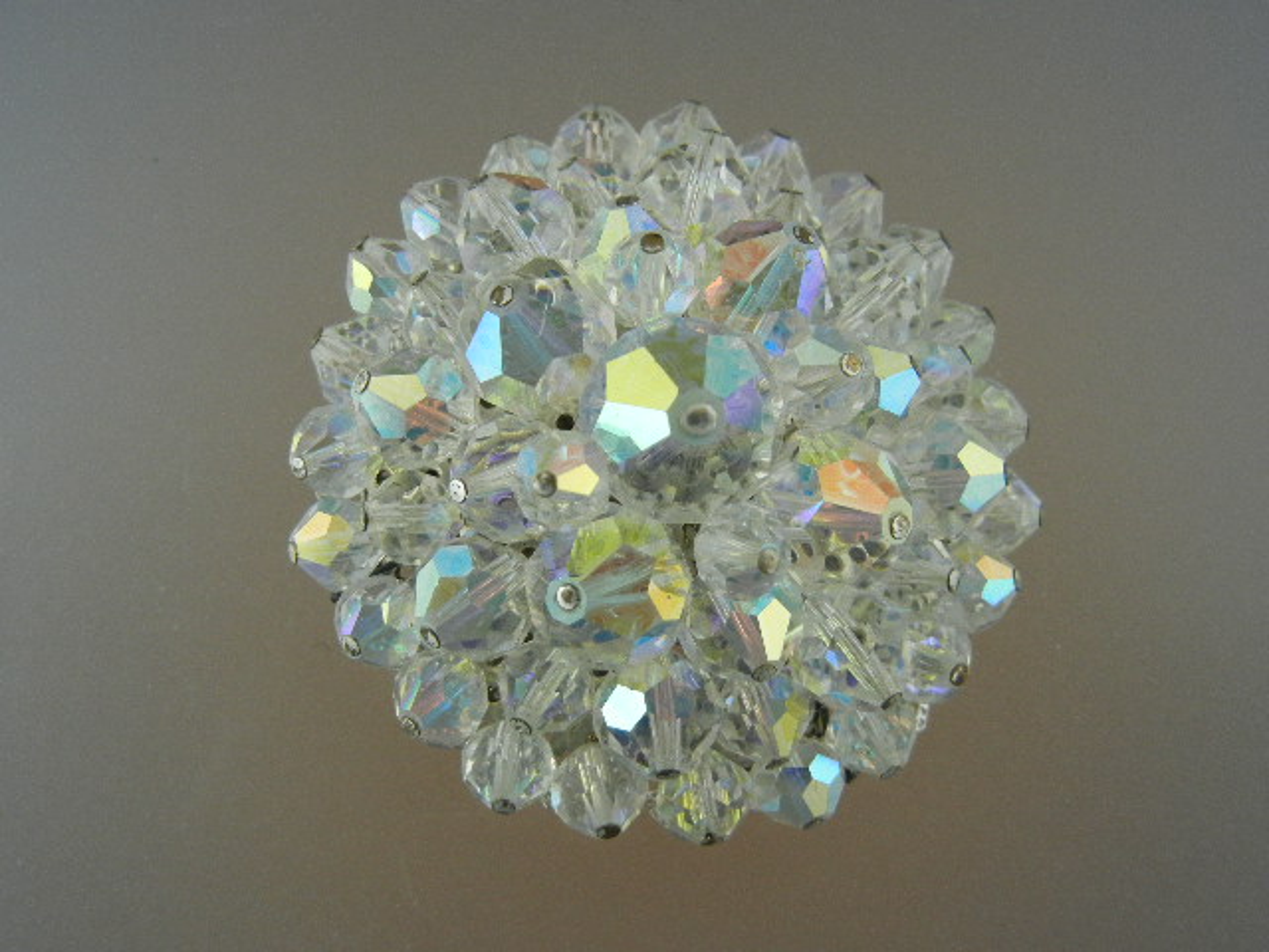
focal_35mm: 59
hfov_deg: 32.7
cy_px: 476
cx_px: 634
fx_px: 2163
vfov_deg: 24.8
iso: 400
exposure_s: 1/29.6
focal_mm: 10.6
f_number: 4
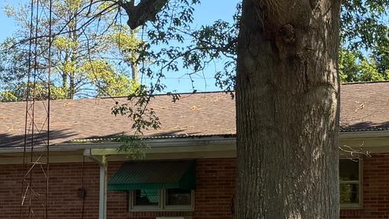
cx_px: 269
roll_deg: -0.7
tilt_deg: +4.8
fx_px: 1073
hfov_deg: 20.5
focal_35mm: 104
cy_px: 164
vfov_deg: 11.6
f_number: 1.78
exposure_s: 1/1361
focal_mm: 6.76
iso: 100
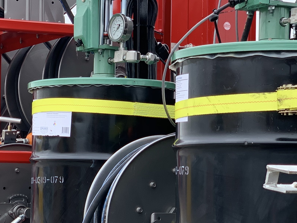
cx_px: -4
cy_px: 128
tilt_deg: +3.1
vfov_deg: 11.4
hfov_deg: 14.9
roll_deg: -1.8
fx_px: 1115
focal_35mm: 130
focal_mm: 6
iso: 16
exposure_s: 1/272
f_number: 2.4
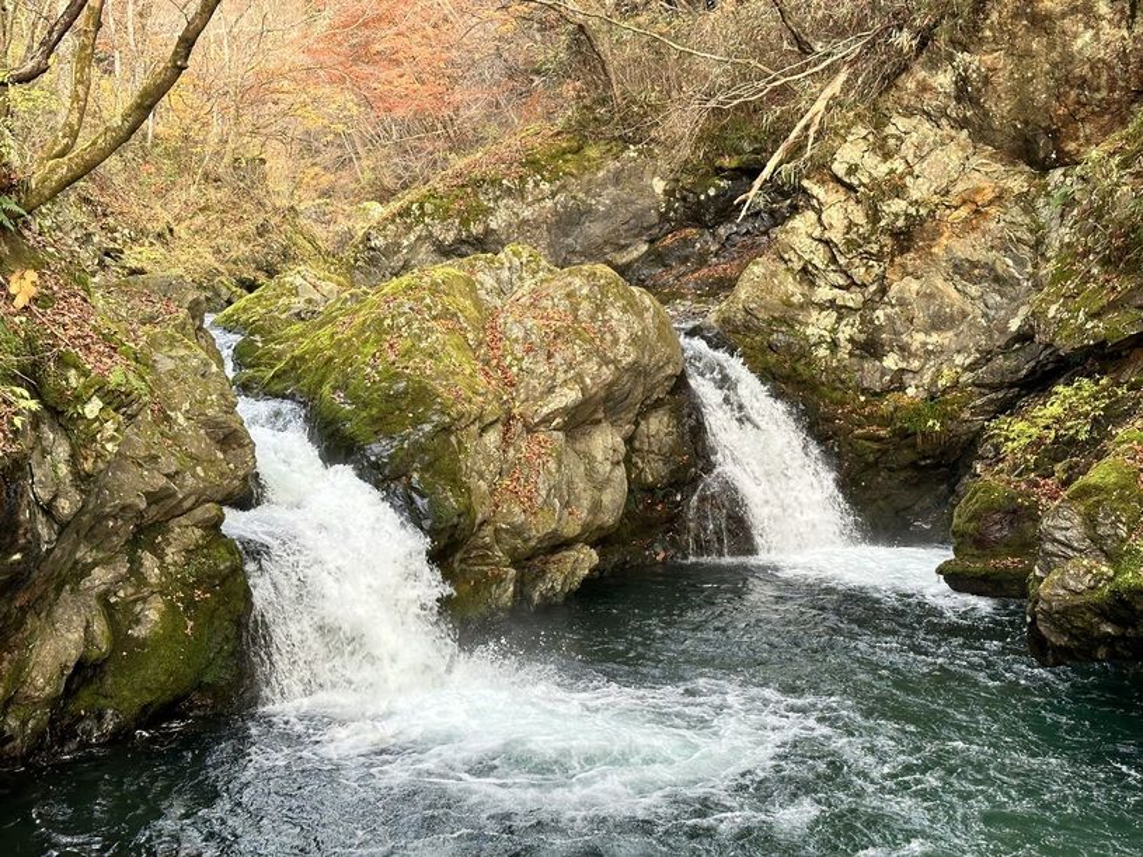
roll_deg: +0.8
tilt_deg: -5.2
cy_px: 428
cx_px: 572
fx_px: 1585
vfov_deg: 30.3
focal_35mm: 48
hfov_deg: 39.7
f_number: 1.78
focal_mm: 6.86
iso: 80
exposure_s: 1/109
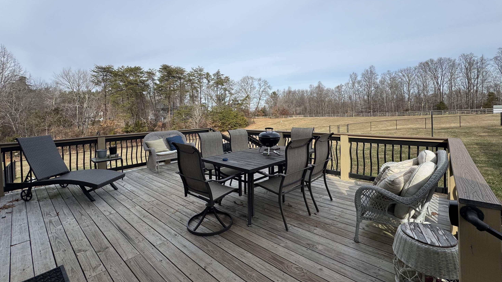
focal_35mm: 16
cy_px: 119
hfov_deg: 99.4
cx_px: 249
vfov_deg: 66.7
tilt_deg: -1.4
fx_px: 213
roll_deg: +0.7
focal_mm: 2.22
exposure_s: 1/1567
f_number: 2.2
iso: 50
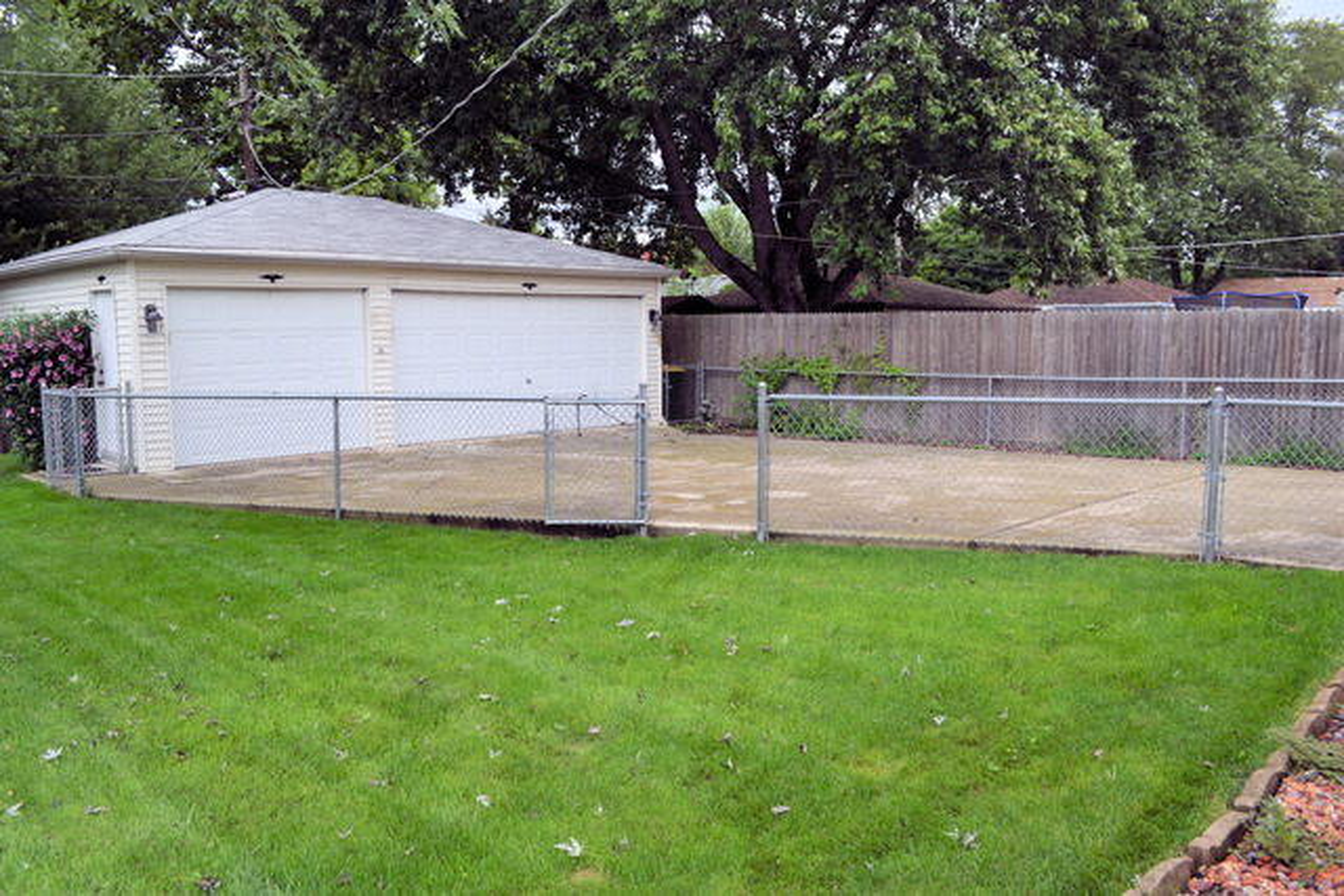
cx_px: 672
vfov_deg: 48.0
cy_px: 448
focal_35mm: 27
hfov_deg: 67.4
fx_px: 1008
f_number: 5.6
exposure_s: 1/125
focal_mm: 18
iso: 100
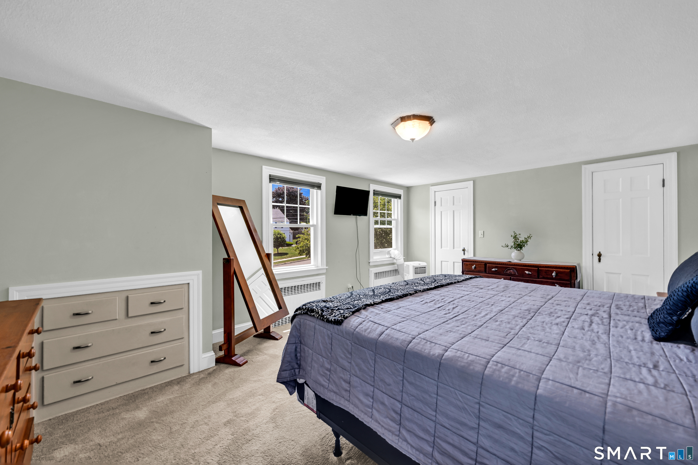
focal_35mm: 14
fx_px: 271
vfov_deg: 81.2
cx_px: 349
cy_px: 232
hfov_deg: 104.3
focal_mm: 14
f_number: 8
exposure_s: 1/250
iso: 200
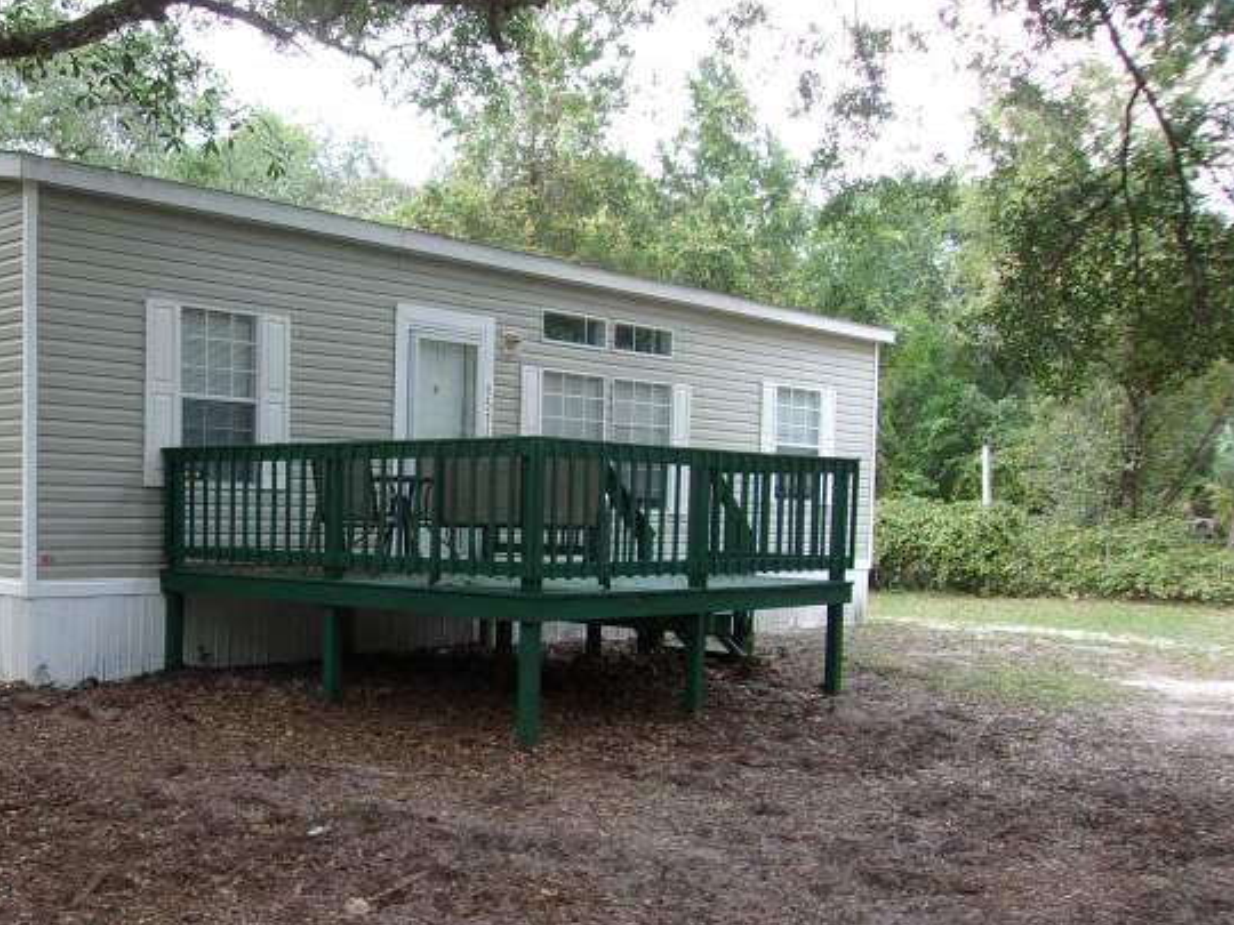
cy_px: 571
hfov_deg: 45.8
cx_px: 379
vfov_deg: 35.8
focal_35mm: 40
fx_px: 1426
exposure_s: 1/120
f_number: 3
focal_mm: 4.9
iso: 80
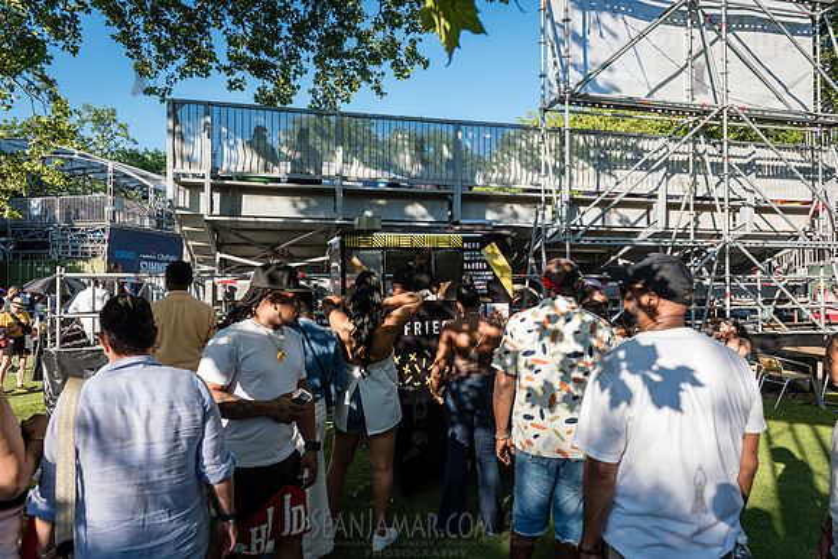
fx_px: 564
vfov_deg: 52.7
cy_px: 280
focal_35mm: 24
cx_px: 419
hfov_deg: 73.2
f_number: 4.5
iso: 400
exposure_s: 1/800
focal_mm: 24
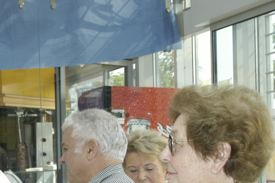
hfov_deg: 20.0
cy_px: 147
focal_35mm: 102
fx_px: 779
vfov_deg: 13.3
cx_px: 105
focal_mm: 40
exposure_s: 1/180
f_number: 11
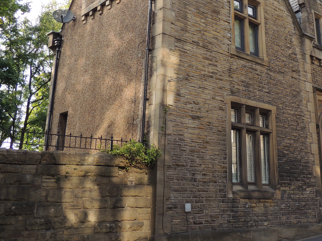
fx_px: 409
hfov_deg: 42.2
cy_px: 53
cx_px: 220
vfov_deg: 32.1
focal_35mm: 44
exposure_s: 1/200
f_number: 3
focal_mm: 4.3
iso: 100
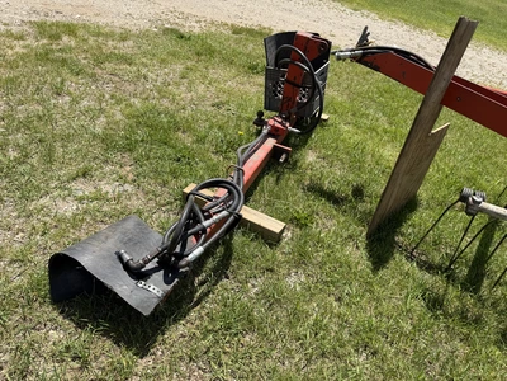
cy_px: 190
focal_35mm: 24
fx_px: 352
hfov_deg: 71.6
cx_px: 254
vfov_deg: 56.8
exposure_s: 1/3584
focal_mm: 6.76
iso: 80
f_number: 1.78
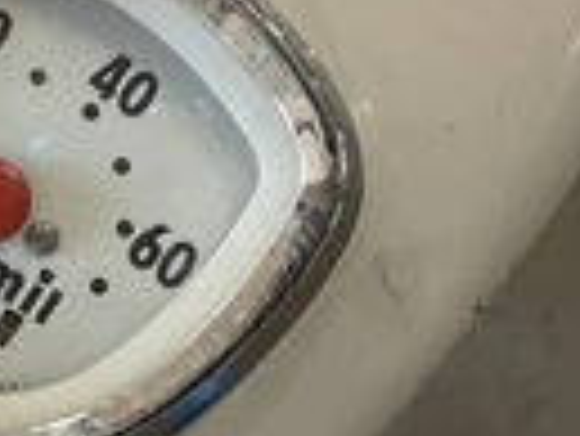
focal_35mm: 90
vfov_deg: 16.4
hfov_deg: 20.6
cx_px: -85
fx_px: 1509
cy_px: 216
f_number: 1.8
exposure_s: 1/60
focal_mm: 3
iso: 80
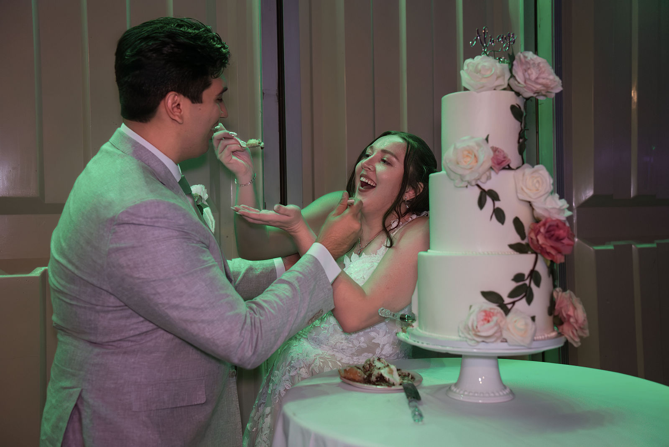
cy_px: 224
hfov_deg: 49.5
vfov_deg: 34.3
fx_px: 725
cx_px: 334
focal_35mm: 39
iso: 12800
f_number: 3.2
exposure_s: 1/160
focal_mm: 39
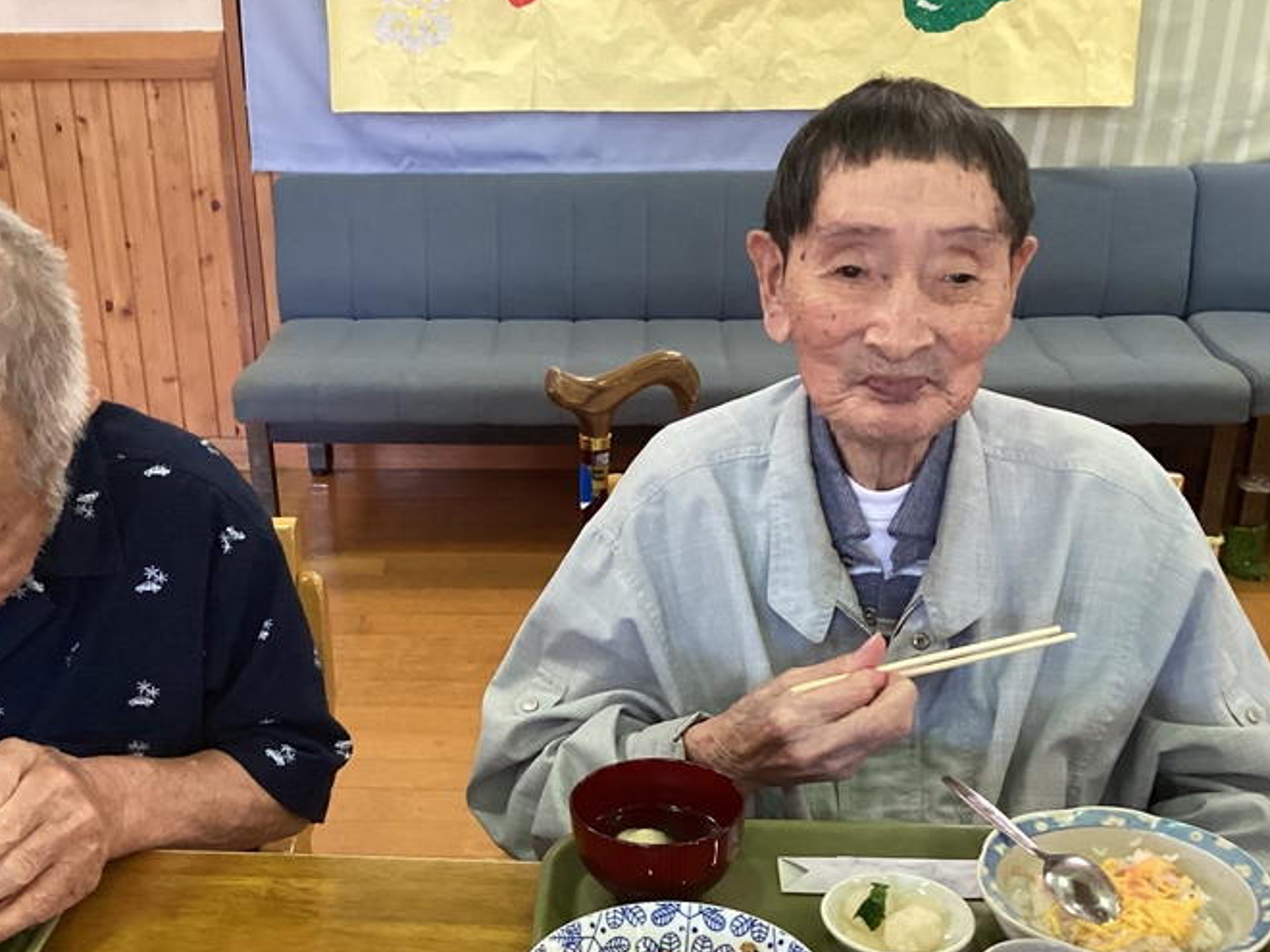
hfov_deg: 40.3
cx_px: 537
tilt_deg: -26.3
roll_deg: +0.5
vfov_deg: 30.6
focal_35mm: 47
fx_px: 1724
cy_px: 662
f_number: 2.4
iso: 320
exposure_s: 1/60
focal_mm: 3.3
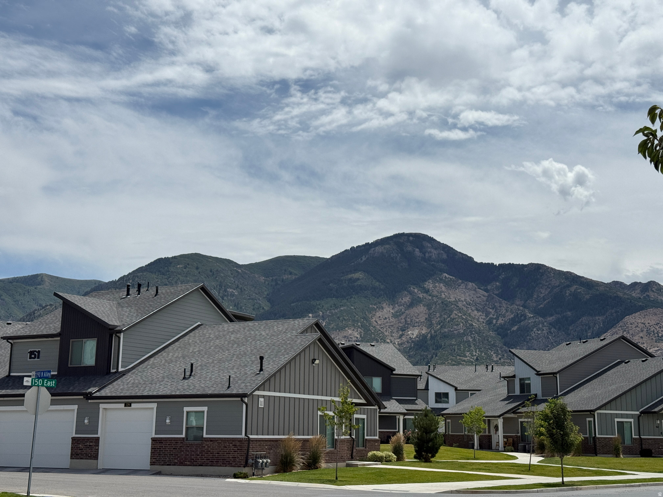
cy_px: 248
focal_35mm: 48
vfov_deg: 30.3
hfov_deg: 39.7
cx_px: 332
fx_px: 919
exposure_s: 1/11364
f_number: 1.78
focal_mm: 6.76
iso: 50
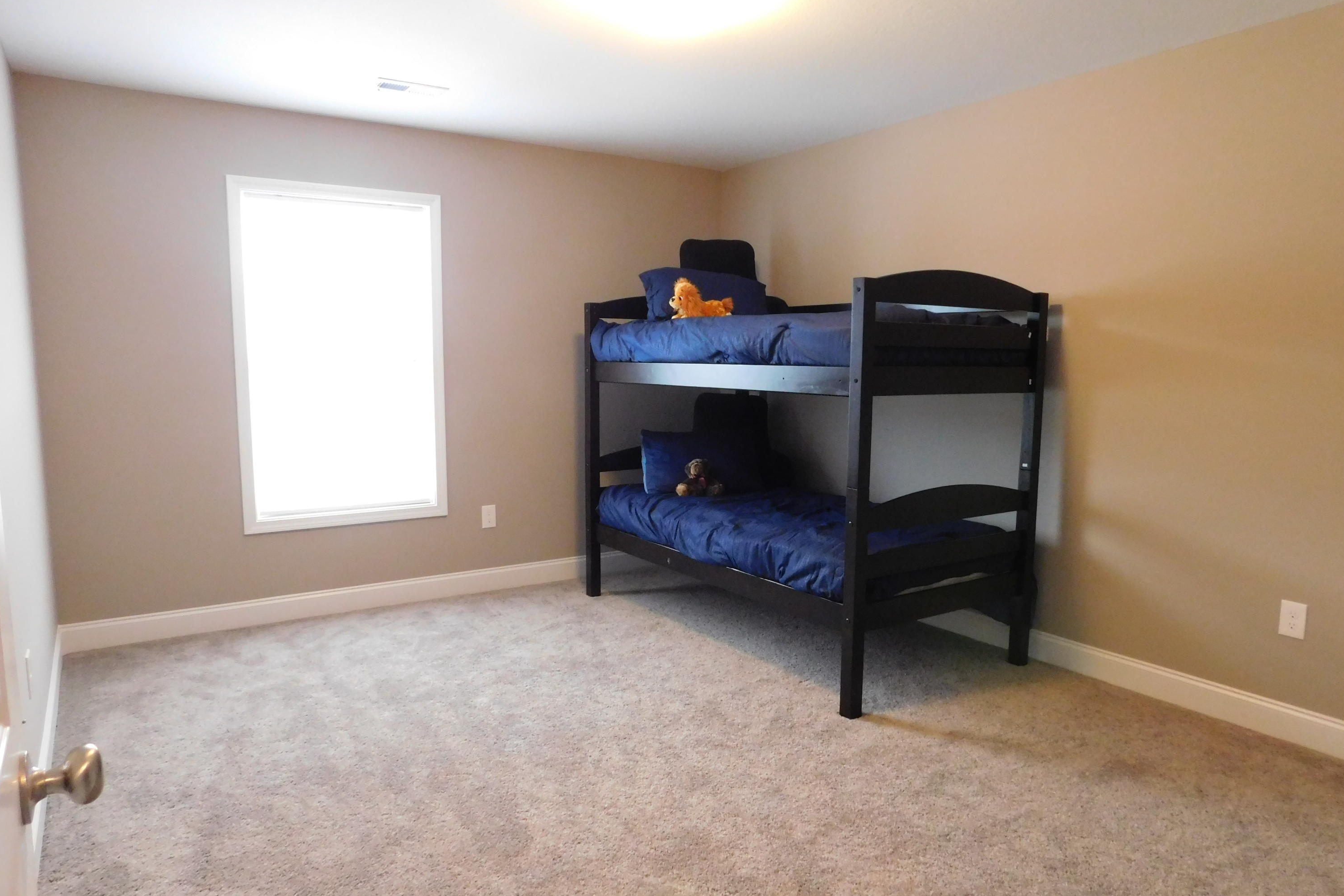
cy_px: 461
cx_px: 672
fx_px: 896
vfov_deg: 53.1
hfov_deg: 73.7
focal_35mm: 24
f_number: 3
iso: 560
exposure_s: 1/30
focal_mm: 4
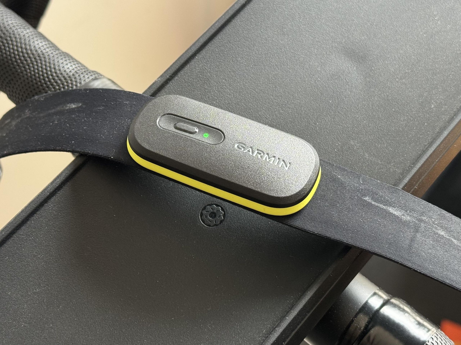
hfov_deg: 39.7
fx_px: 639
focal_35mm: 48
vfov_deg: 30.3
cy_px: 172
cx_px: 230
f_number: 1.78
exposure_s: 1/60
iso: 100
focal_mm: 6.76
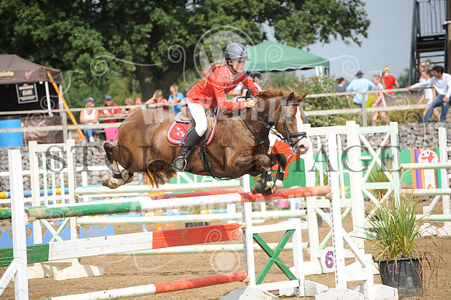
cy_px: 150
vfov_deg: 7.4
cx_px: 226
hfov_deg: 11.1
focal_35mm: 185
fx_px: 2316
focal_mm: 185
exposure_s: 1/1250
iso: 320
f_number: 5.6
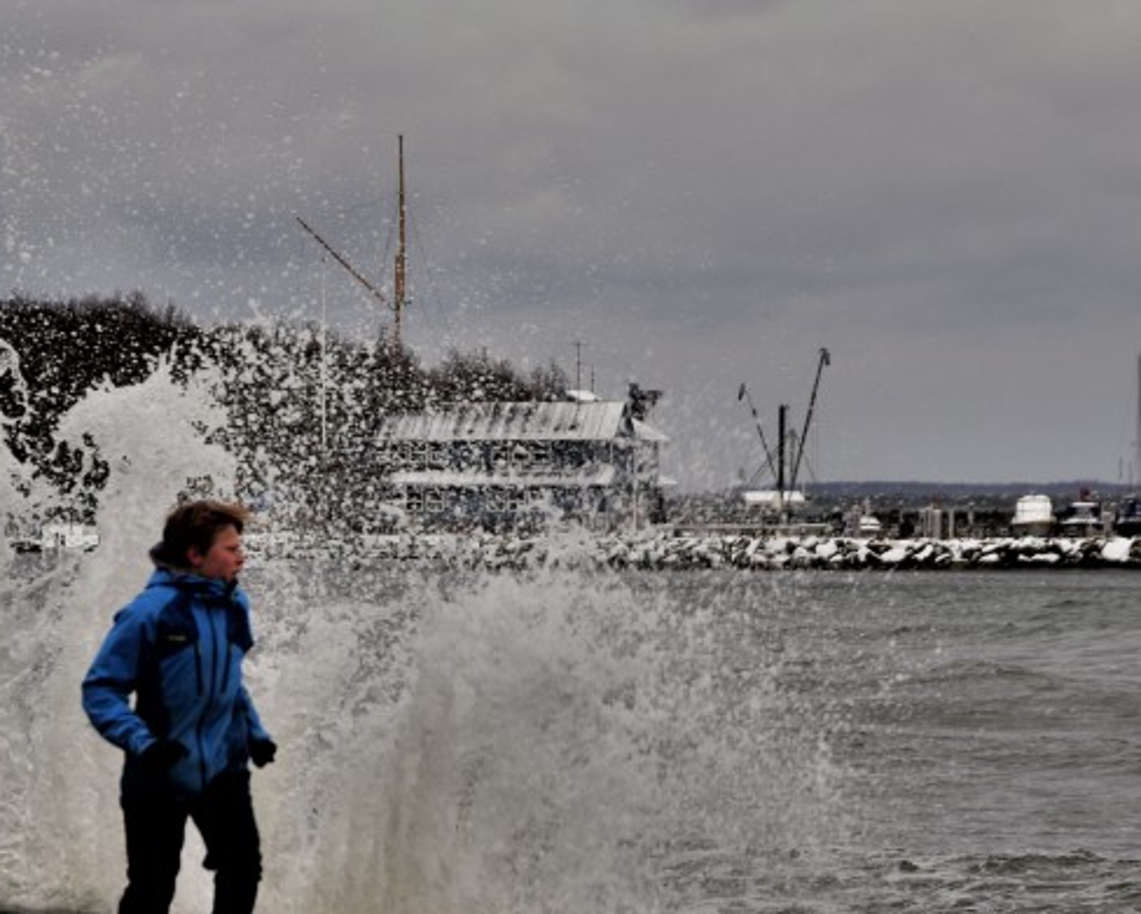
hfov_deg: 8.0
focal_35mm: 242
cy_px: 697
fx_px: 8177
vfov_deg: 6.4
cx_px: 137
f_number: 5.6
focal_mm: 105
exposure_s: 1/320
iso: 100
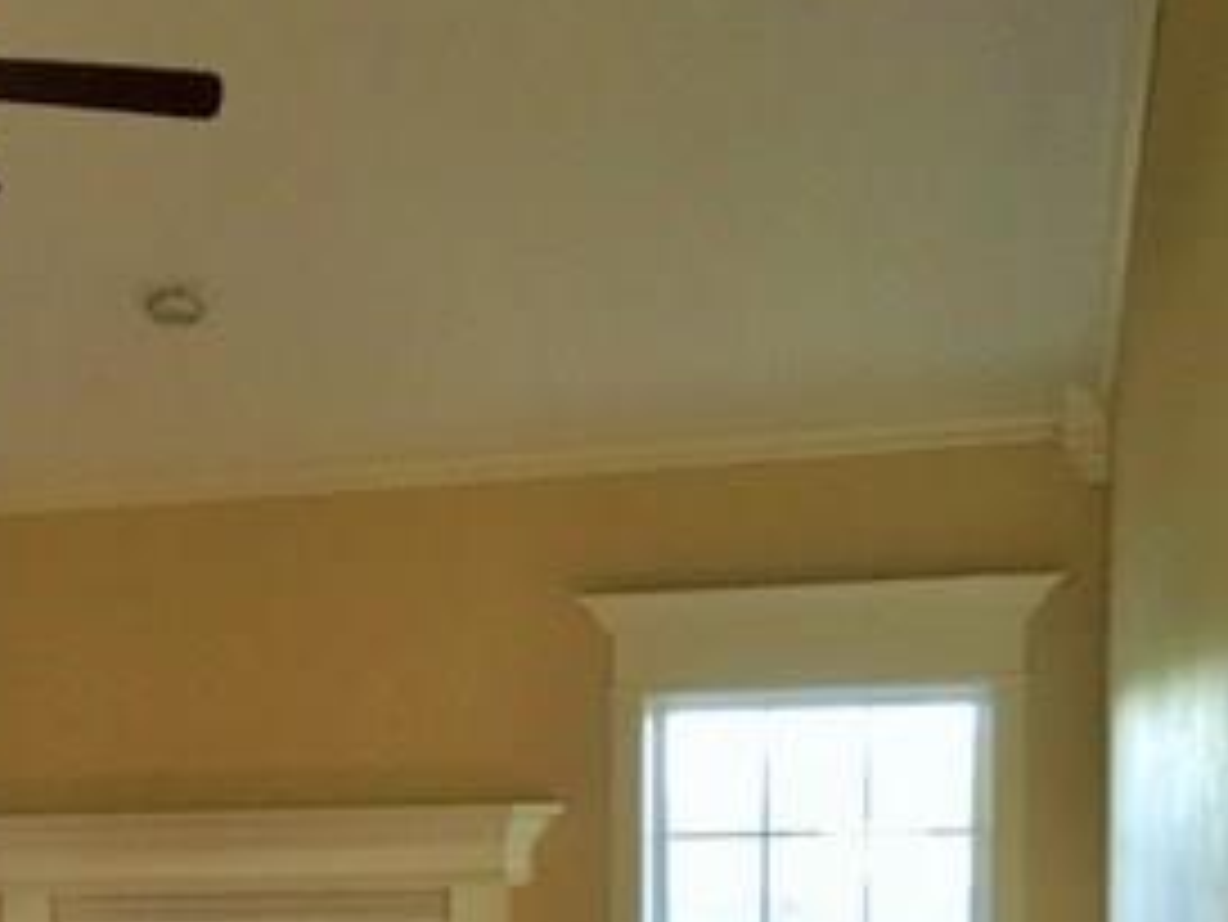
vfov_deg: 20.6
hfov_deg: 27.3
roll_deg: +0.2
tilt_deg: -2.0
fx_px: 2413
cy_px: 1030
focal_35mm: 68
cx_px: 81
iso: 40
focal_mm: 4.15
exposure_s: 1/15
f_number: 2.2
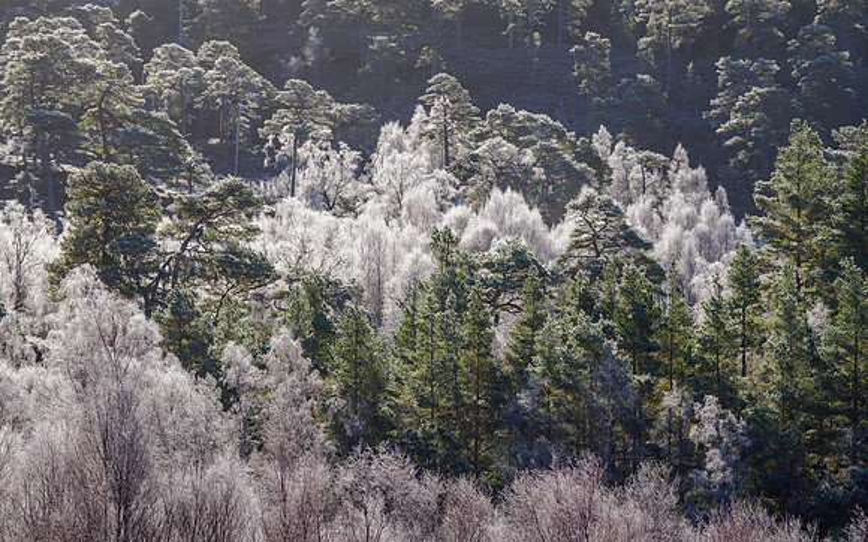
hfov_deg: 14.1
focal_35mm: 148
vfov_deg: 8.8
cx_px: 434
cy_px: 230
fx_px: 3509
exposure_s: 1/500
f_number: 5.6
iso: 320
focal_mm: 70
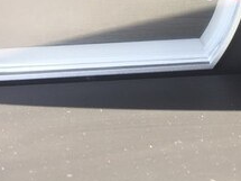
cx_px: 274
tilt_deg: -24.9
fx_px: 619
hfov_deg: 20.8
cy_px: -93
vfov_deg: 15.3
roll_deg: +2.6
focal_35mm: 89
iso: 32
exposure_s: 1/119
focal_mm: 4.15
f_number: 2.2
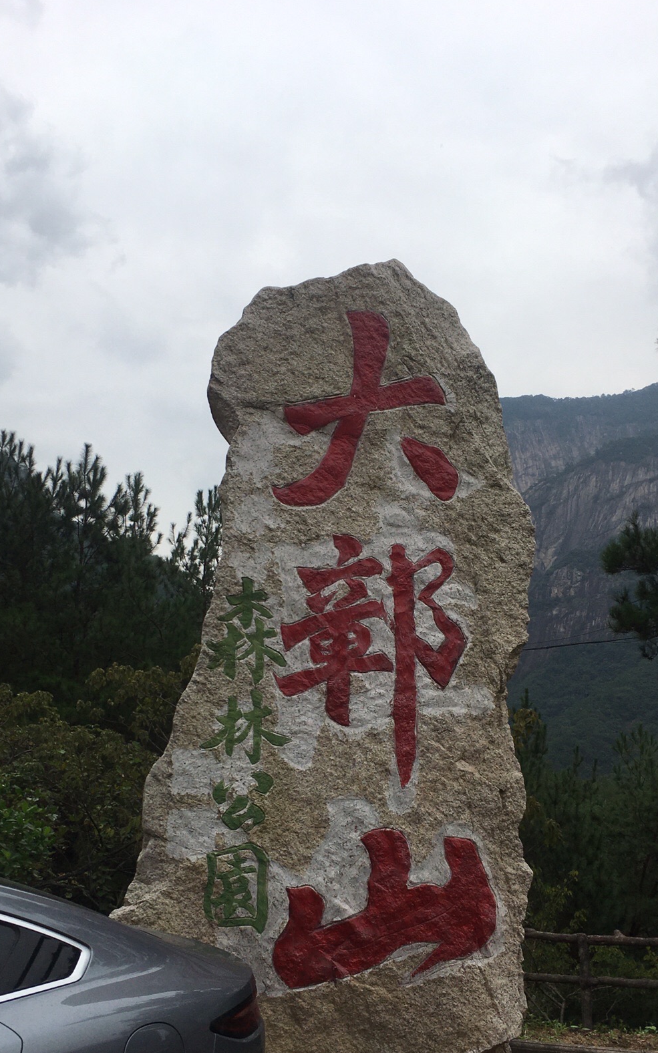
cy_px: 650
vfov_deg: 49.9
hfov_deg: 32.7
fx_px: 1119
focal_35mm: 39
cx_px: 291
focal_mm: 4.15
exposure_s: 1/1876
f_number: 2.2
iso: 25
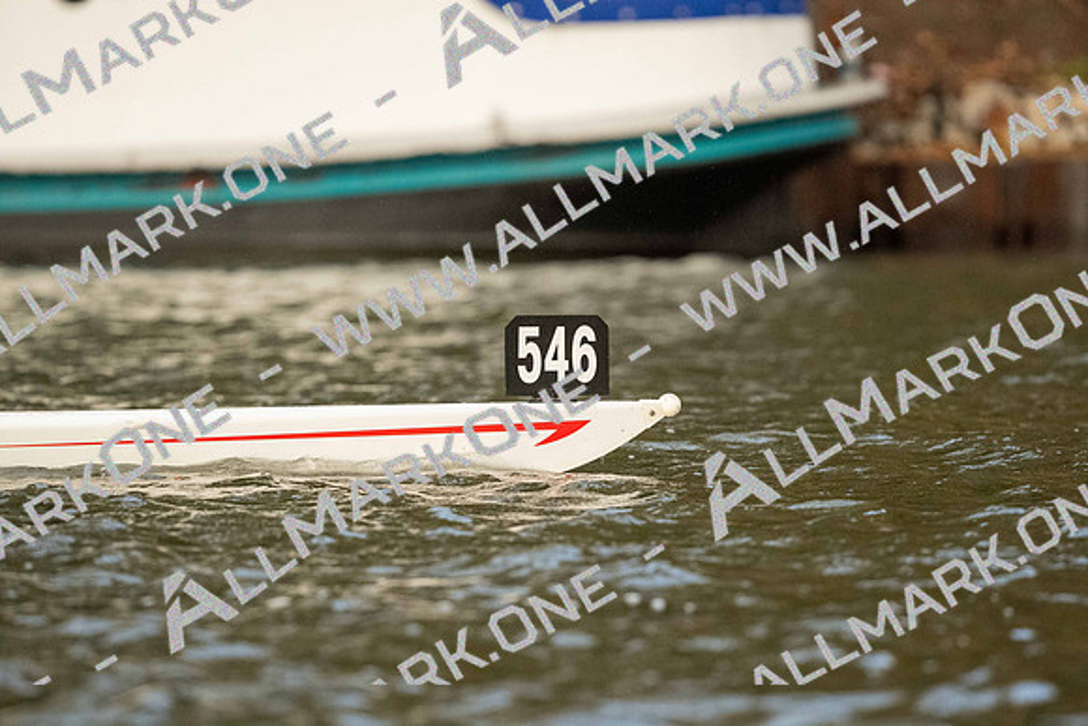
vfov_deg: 4.6
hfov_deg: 6.9
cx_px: 544
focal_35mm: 300
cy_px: 363
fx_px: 9068
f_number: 5
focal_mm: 300
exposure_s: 1/2000
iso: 3200
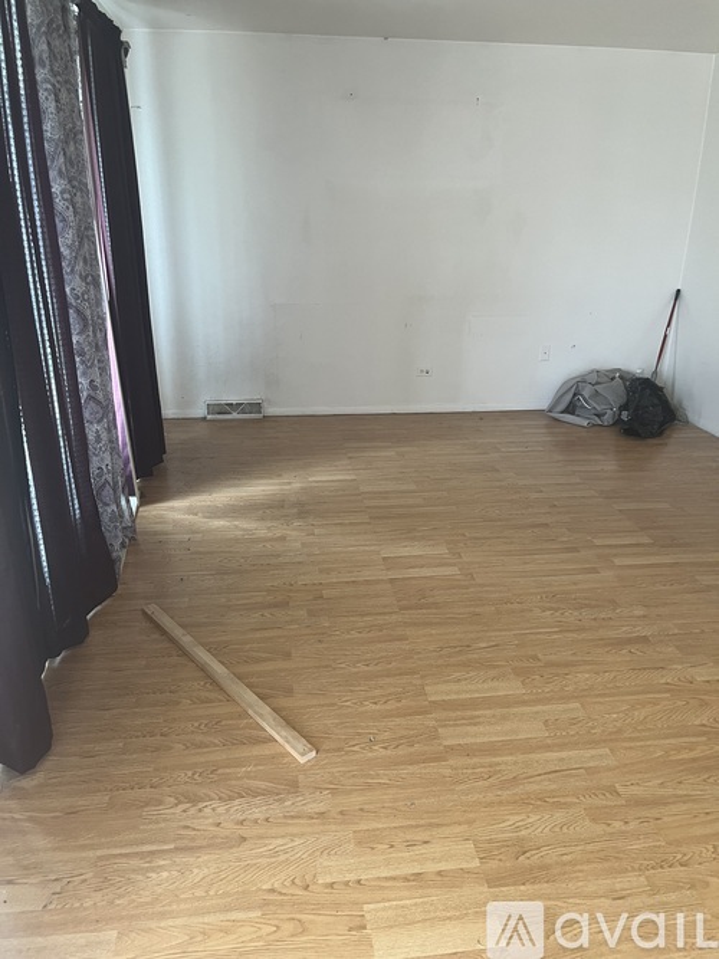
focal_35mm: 26
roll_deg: -1.1
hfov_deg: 53.0
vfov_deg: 67.3
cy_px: 480
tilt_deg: -21.0
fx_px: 720
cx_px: 360
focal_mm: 5.1
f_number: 1.6
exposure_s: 1/60
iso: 160
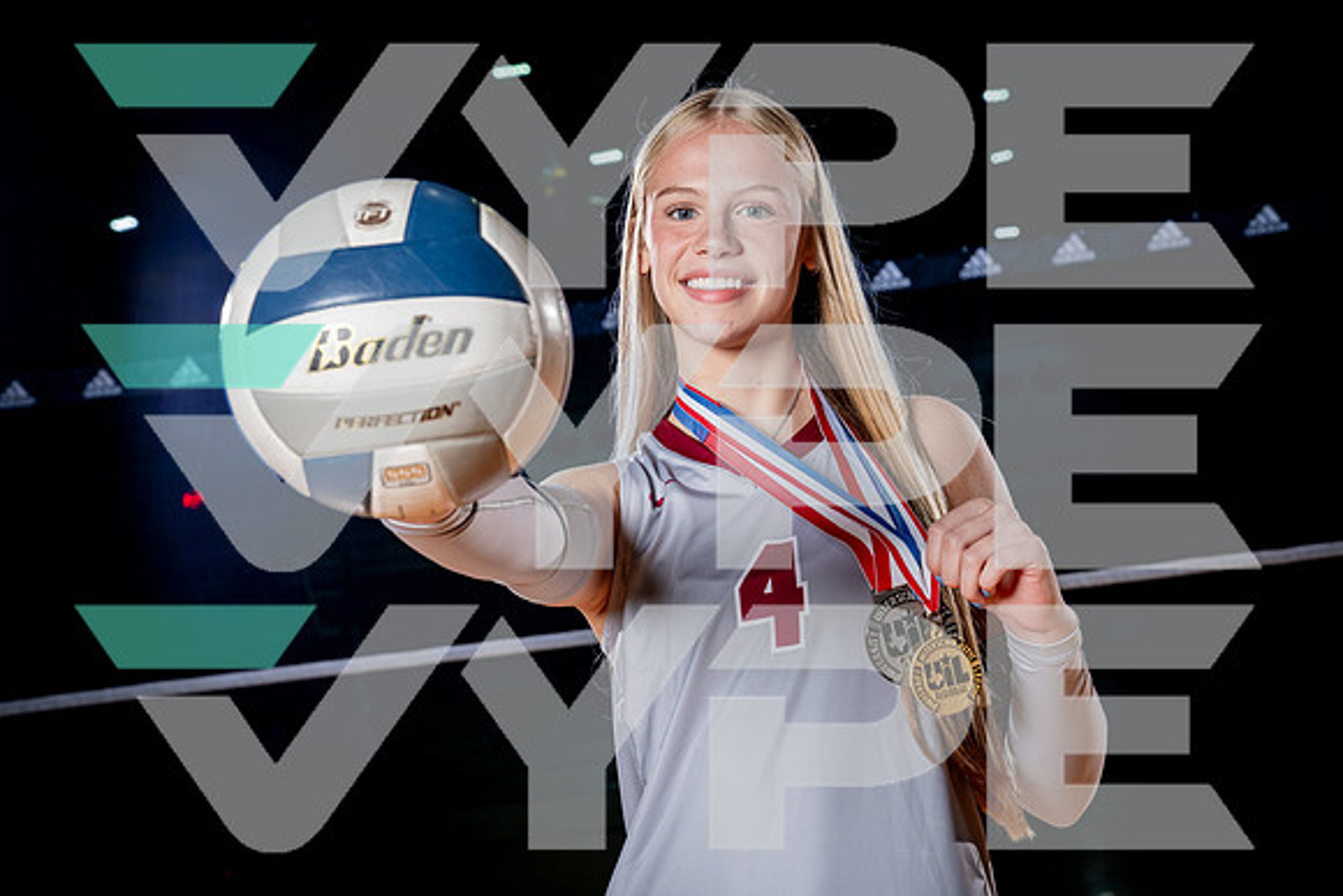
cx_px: 672
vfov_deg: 18.1
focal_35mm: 75
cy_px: 448
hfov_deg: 26.9
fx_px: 2806
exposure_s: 1/250
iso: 250
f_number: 8
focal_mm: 70
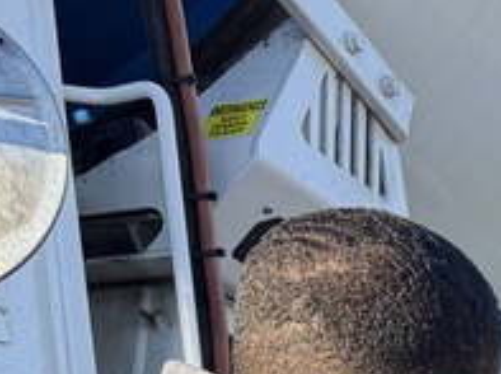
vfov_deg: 10.6
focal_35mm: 125
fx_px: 1806
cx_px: 1165
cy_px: 812
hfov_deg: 12.6
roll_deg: +3.9
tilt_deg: -6.8
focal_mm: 6.76
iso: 100
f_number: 1.78
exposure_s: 1/1230
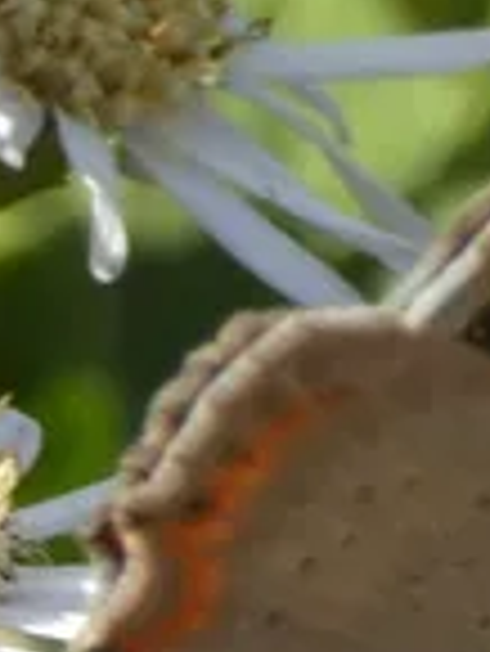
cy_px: 665
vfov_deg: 2.8
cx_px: 629
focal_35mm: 706
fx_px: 13305
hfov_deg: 2.1
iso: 100
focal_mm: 28.8
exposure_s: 1/80
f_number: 5.4
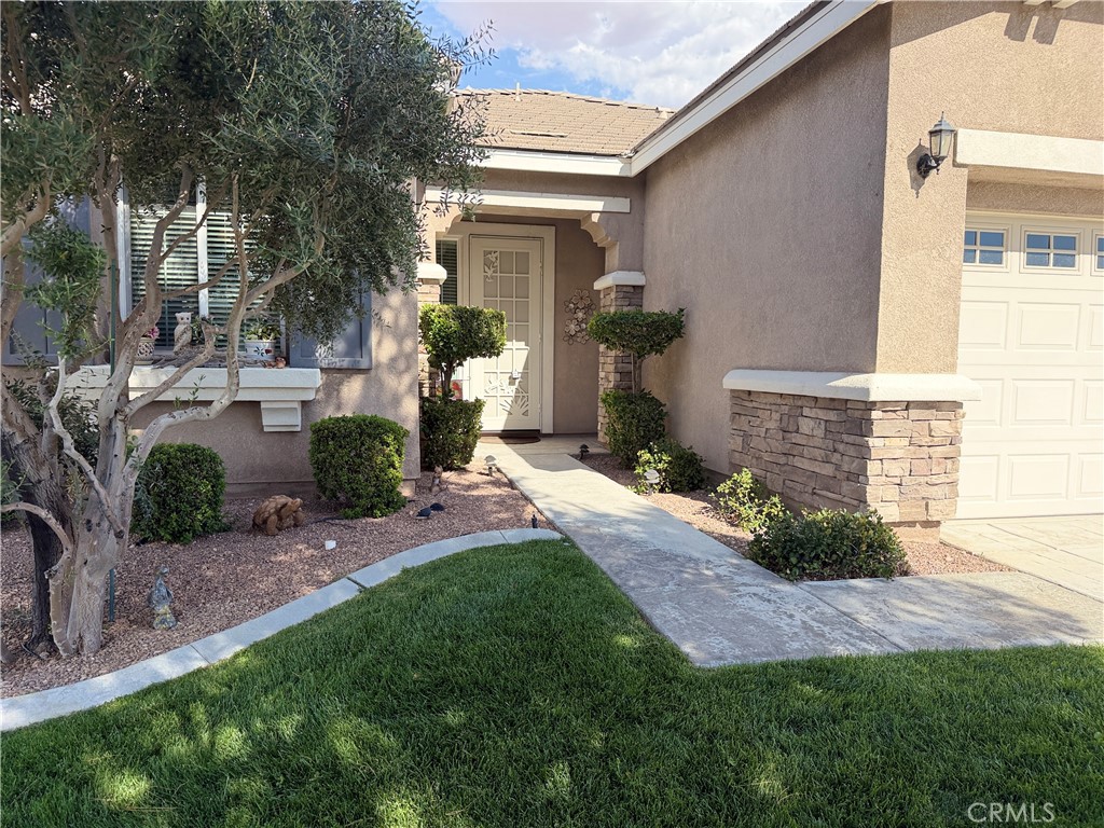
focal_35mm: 24
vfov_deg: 56.8
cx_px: 552
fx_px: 765
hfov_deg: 71.6
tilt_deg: -4.2
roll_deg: -0.8
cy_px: 414
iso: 100
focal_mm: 6.76
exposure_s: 1/3145
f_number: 1.78
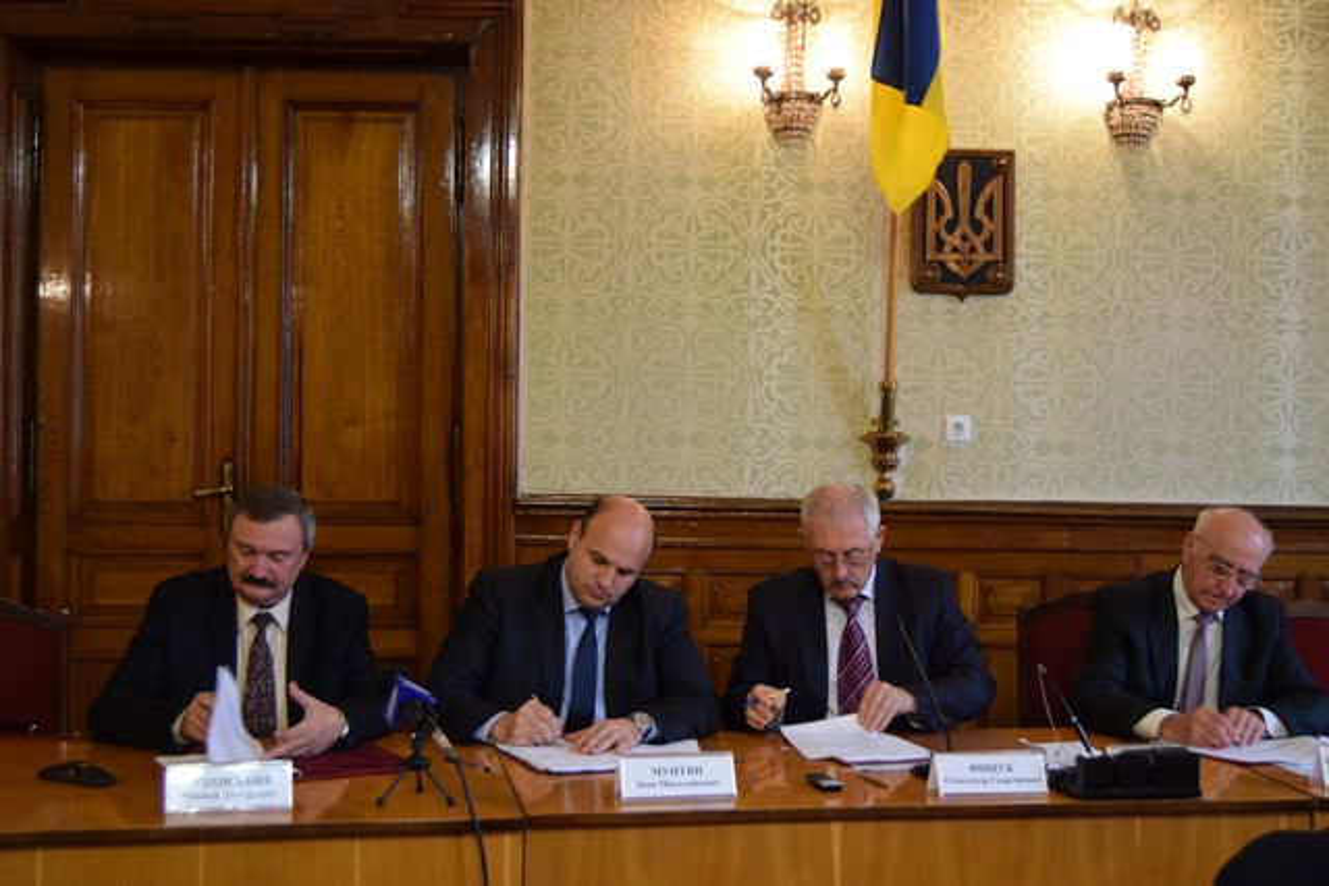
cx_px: 664
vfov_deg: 31.9
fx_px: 1551
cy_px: 443
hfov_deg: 46.4
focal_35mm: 42
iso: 1800
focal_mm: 28
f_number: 4
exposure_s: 1/60
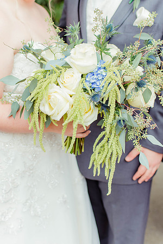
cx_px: 82
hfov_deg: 25.8
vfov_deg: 37.9
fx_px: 357
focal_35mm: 52
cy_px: 122
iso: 250
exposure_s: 1/200
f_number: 2.2
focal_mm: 35
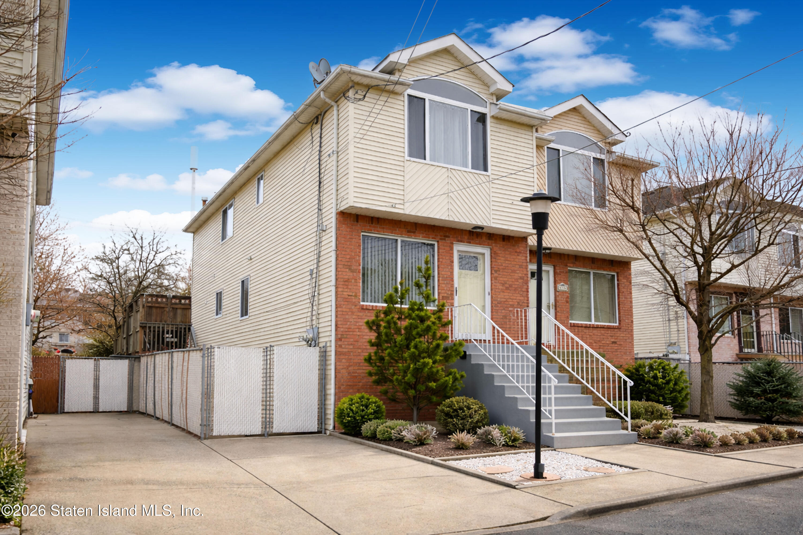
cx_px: 402
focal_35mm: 30
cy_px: 268
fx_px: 669
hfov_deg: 61.9
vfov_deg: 43.6
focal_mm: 30
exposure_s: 1/100
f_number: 6.3
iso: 100
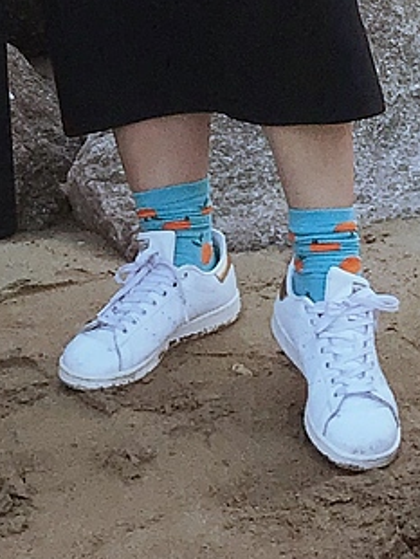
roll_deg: +0.5
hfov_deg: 9.6
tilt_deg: +6.0
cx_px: 123
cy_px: -836
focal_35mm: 154
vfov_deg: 10.7
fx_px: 2488
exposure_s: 1/50
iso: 25
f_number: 1.8
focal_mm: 3.99
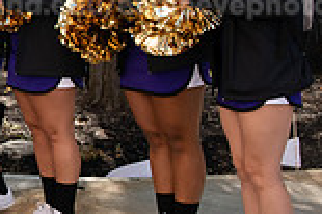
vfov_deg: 11.8
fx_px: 1036
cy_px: 49
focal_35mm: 116
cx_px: -241
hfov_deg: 15.4
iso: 400
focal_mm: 31
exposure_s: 1/500
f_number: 5.6
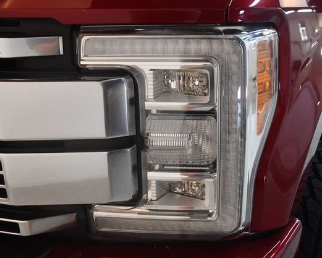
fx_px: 362
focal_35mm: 38
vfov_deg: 39.2
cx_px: 192
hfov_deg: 47.7
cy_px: 129
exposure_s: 1/125
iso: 2500
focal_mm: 22
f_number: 3.5
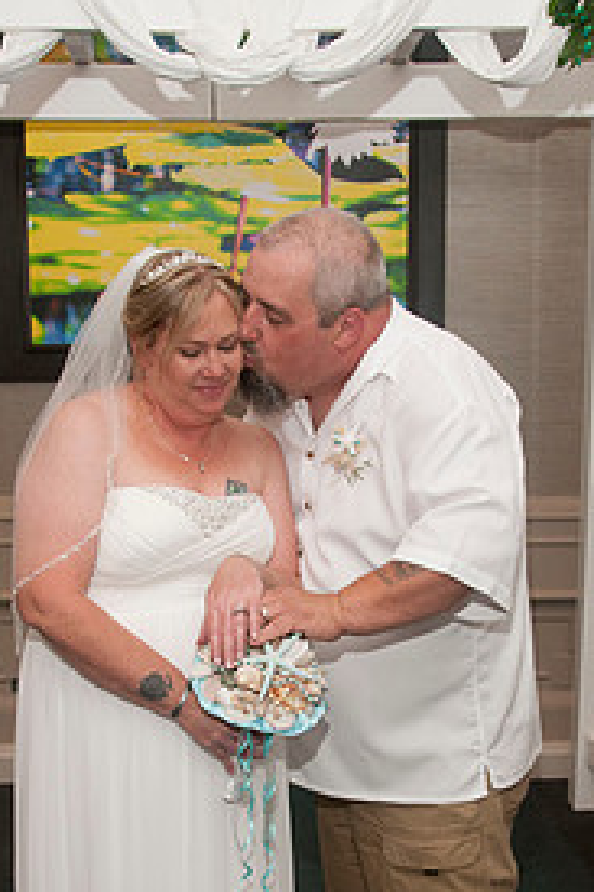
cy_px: 639
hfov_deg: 25.0
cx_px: 274
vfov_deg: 36.3
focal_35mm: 54
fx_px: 1338
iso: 400
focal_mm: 22
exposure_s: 1/60
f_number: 5.6
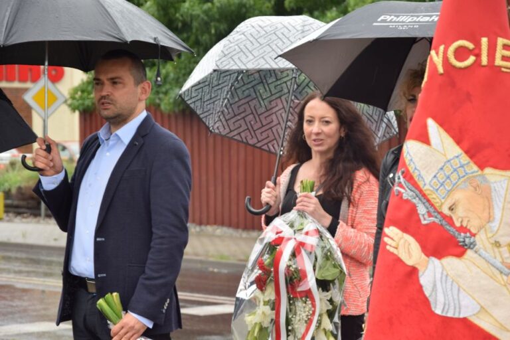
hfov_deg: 18.2
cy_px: 170
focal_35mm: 112
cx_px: 255
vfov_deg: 12.2
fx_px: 1594
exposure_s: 1/100
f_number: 5.3
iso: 400
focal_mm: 75
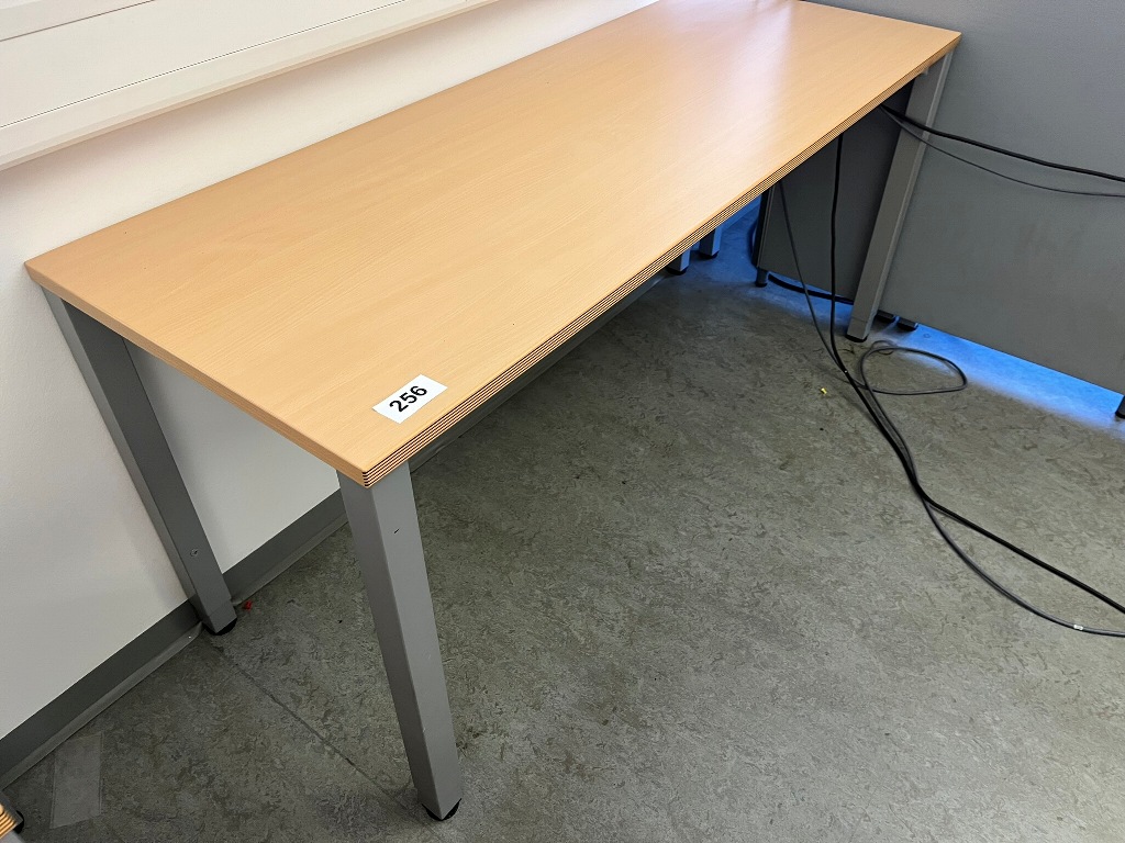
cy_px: 422
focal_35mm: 26
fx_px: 845
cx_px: 562
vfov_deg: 53.1
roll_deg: -2.0
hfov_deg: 67.3
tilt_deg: -40.2
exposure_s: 1/50
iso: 100
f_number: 1.6
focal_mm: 5.1
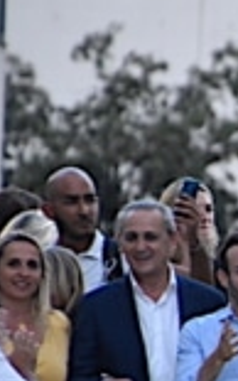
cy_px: 403
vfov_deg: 1.2
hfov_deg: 0.7
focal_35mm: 1777
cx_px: 716
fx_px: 18425
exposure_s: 1/200
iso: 1600
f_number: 6.3
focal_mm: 300
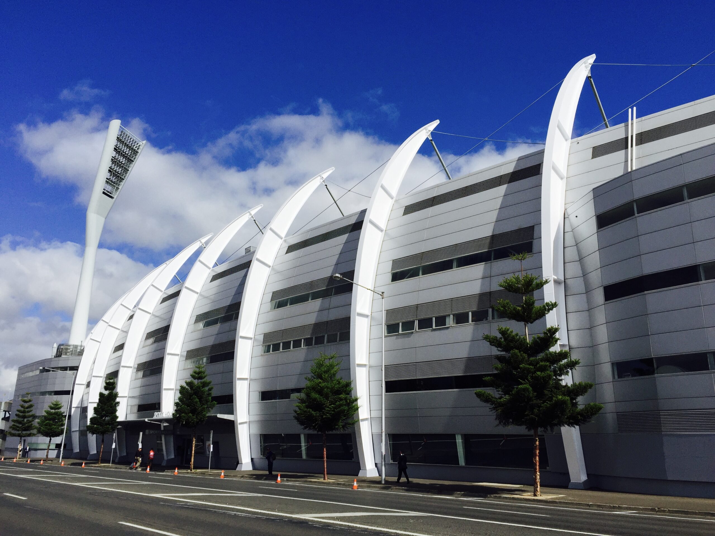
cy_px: 268
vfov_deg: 48.2
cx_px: 358
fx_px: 599
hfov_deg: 61.7
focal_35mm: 29
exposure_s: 1/5650
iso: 32
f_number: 2.2
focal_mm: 4.15
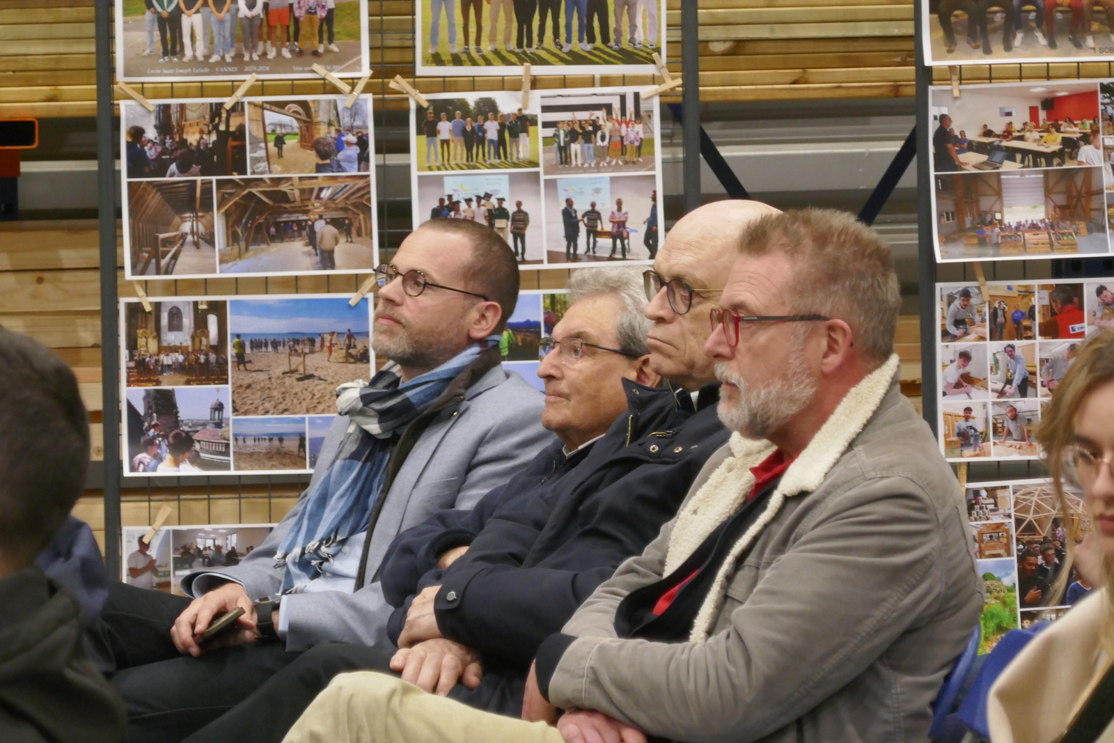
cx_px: 557
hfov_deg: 9.3
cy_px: 372
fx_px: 6839
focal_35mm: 221
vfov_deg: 6.2
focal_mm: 80.4
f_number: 5.9
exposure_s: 1/25
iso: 1600
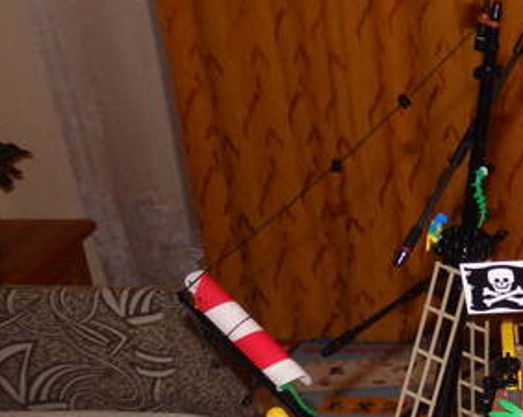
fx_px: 1206
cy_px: 335
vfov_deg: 19.4
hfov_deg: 22.2
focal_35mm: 78
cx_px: 658
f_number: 8.7
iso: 400
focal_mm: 4.5
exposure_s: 1/30
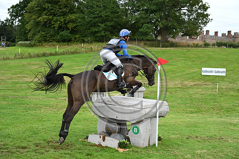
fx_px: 359
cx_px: 120
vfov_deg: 25.1
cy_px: 80
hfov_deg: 36.9
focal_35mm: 54
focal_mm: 54
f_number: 4.5
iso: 640
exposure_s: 1/1250
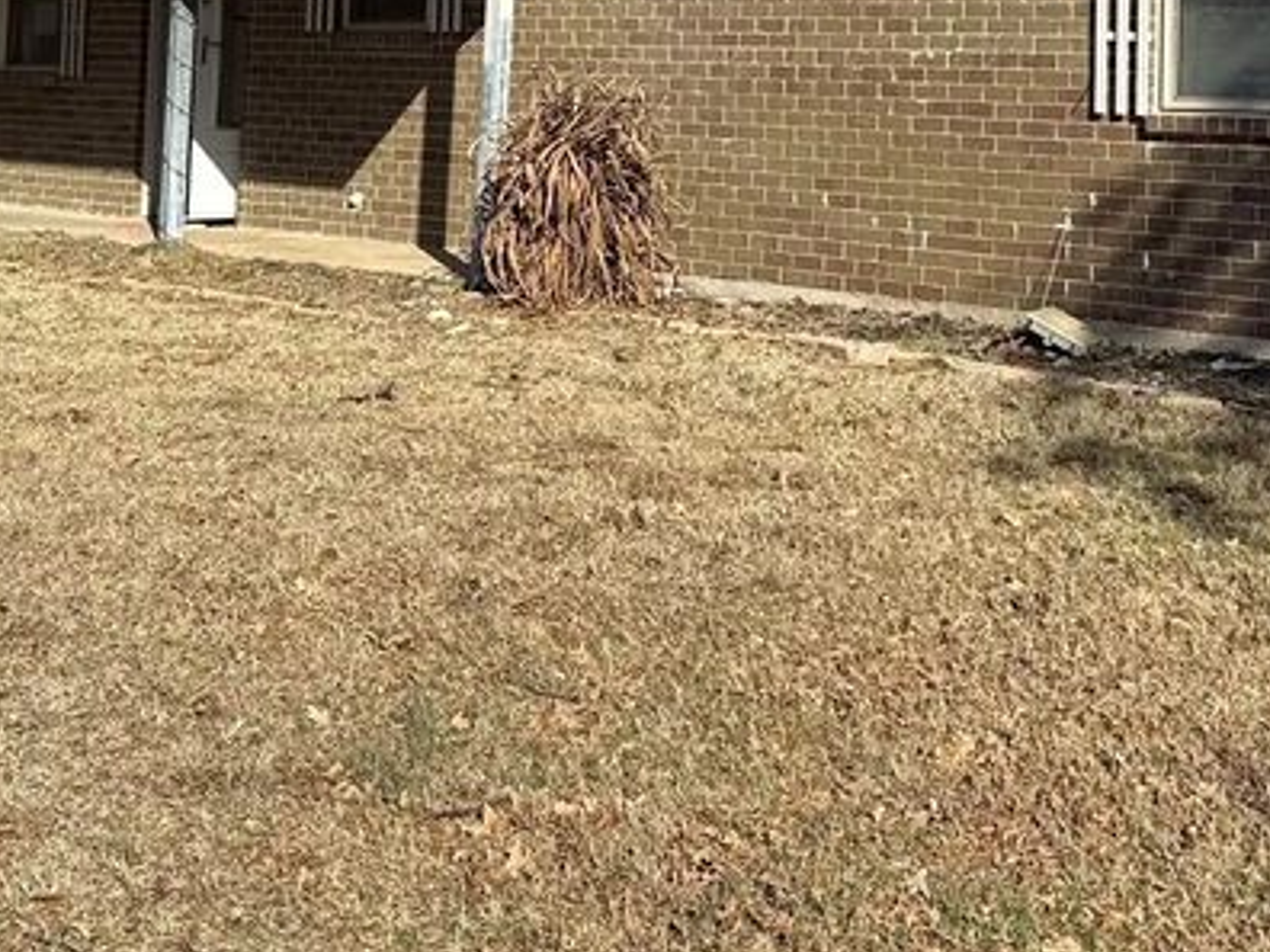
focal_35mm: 62
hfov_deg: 31.0
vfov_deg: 22.6
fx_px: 2275
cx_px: 843
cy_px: -42
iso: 80
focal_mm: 6.76
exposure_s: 1/4405
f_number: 1.78
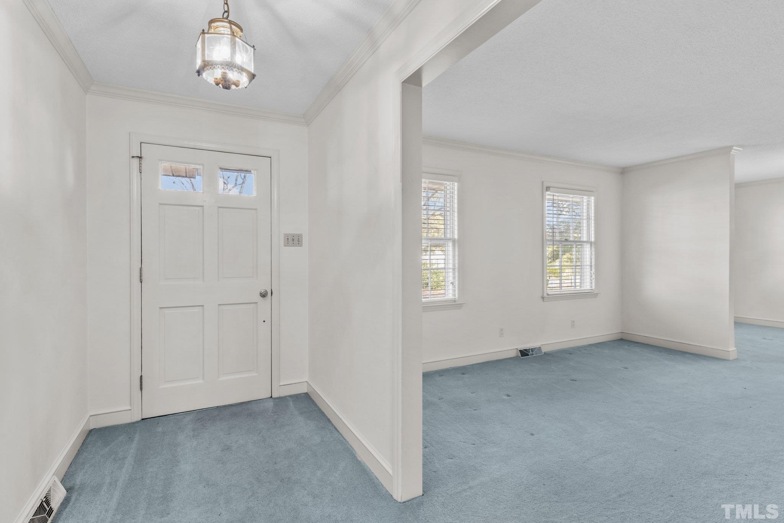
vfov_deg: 70.4
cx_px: 392
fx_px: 370
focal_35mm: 17
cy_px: 262
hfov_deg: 93.3
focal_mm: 17
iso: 400
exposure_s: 1/2.5
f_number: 6.3
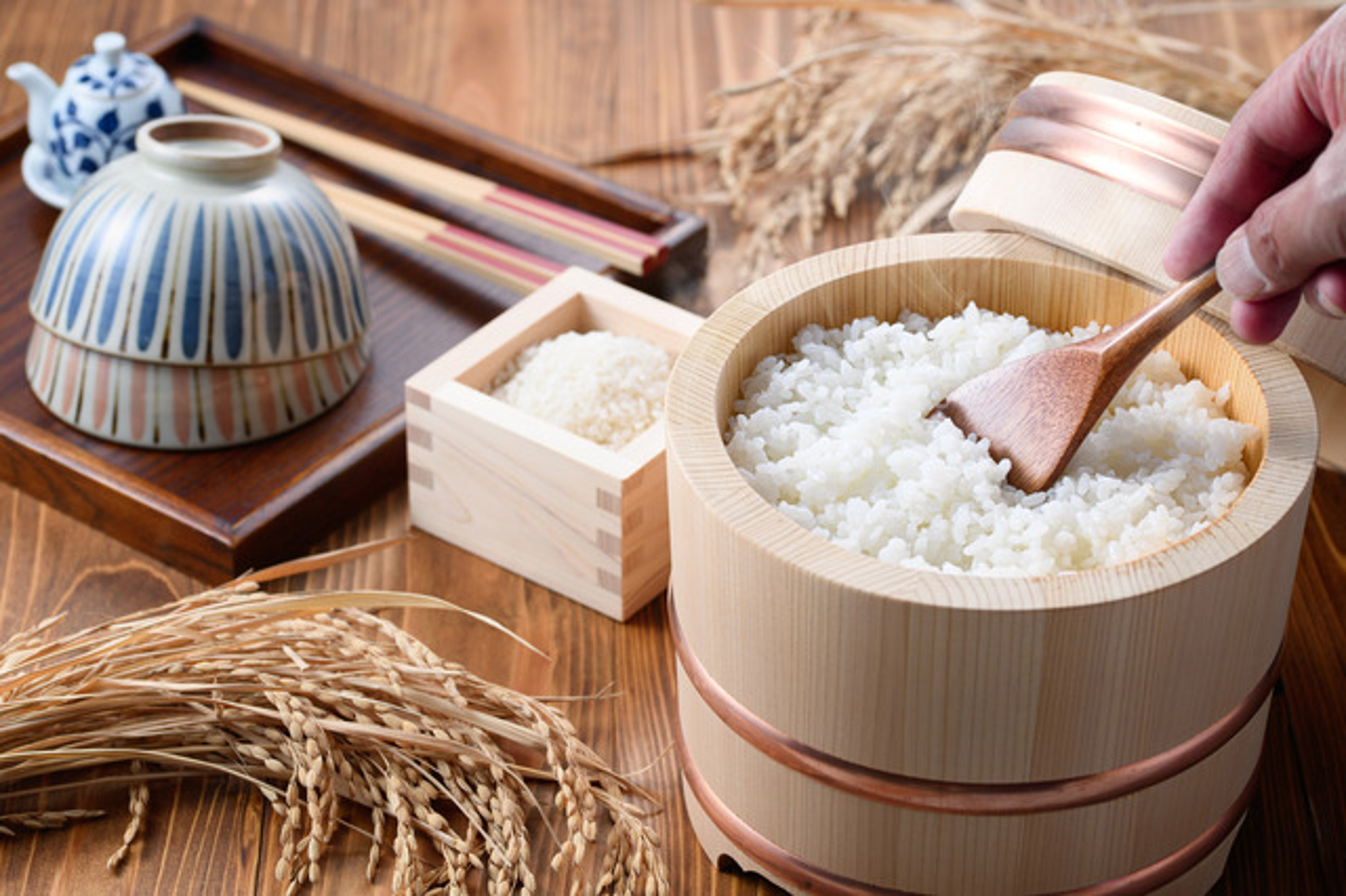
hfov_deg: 19.5
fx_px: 3924
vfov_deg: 13.0
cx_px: 673
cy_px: 448
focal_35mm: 105
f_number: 11
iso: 100
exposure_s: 1/160
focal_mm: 105
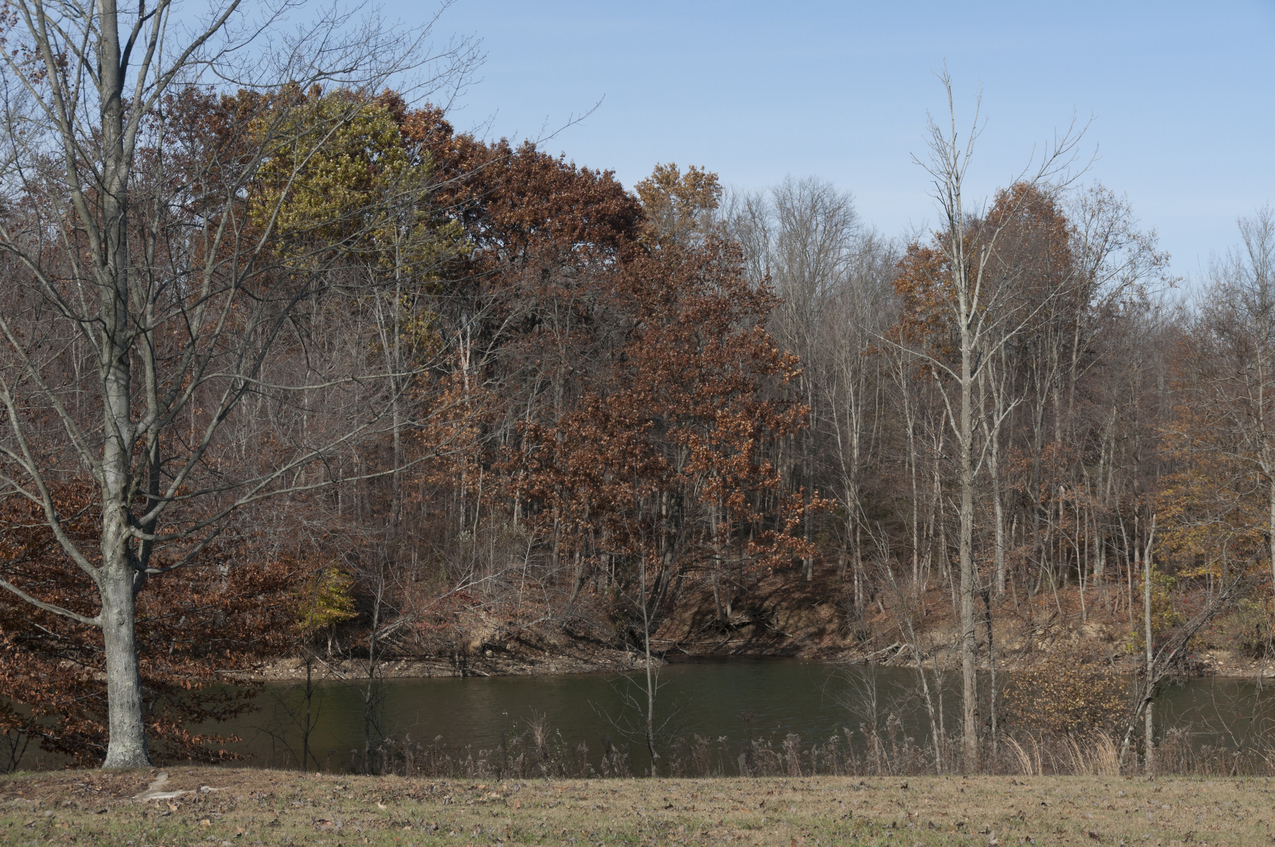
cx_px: 638
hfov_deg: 27.0
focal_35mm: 75
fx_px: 2653
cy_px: 424
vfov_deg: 18.1
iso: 400
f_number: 11
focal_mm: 50
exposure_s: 1/350
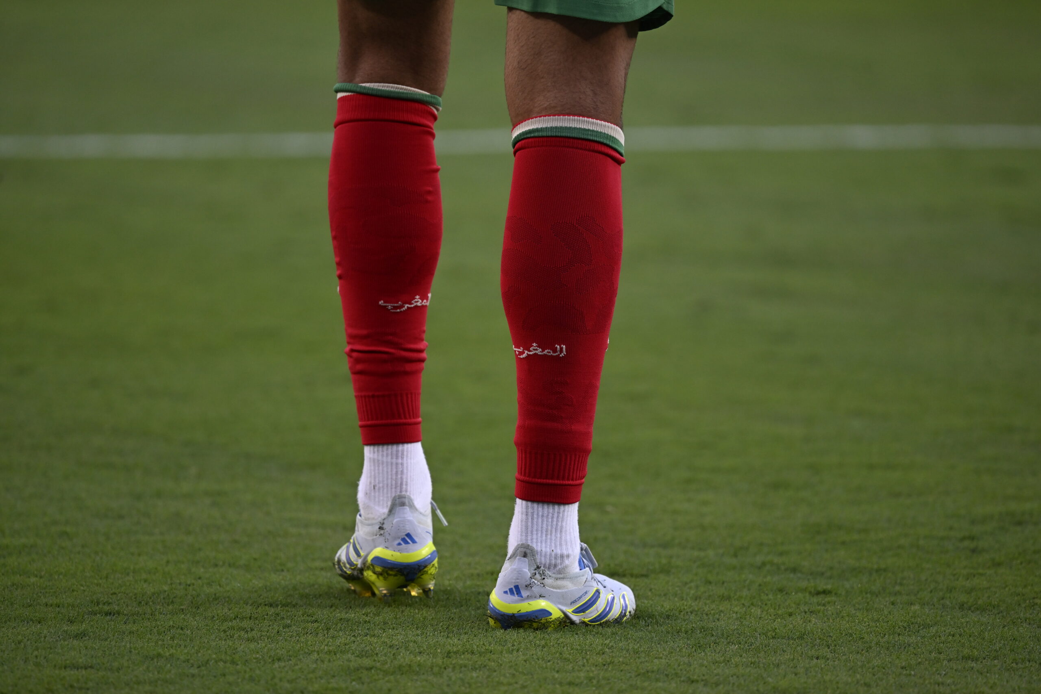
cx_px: 520
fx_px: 11566
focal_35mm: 400
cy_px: 347
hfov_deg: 5.2
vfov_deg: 3.4
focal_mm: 400
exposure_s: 1/800
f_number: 5.6
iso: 1000
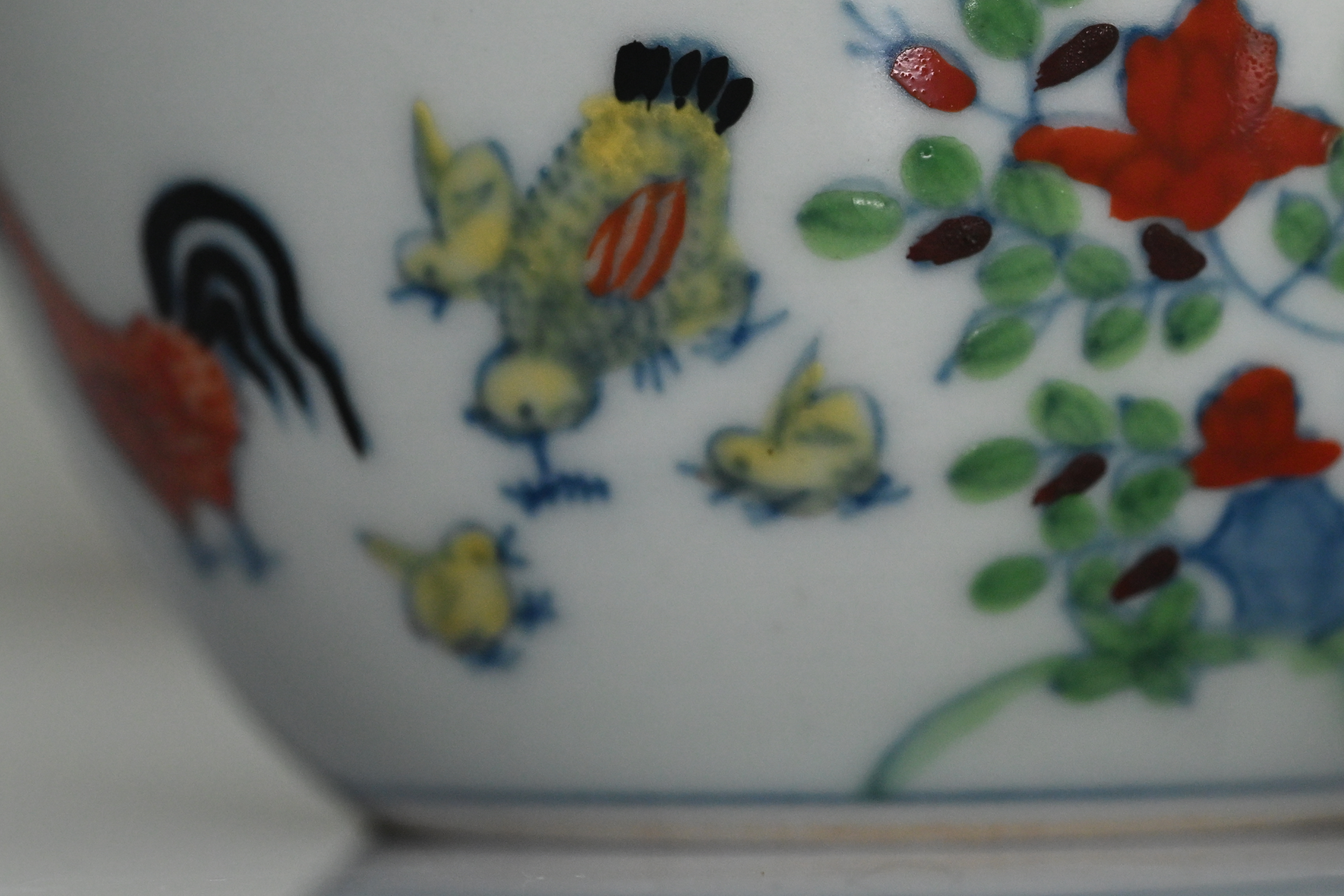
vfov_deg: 5.8
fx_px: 8913
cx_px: 928
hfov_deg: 8.6
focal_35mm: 239
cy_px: 370
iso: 1800
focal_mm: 105
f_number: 8
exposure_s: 1/60
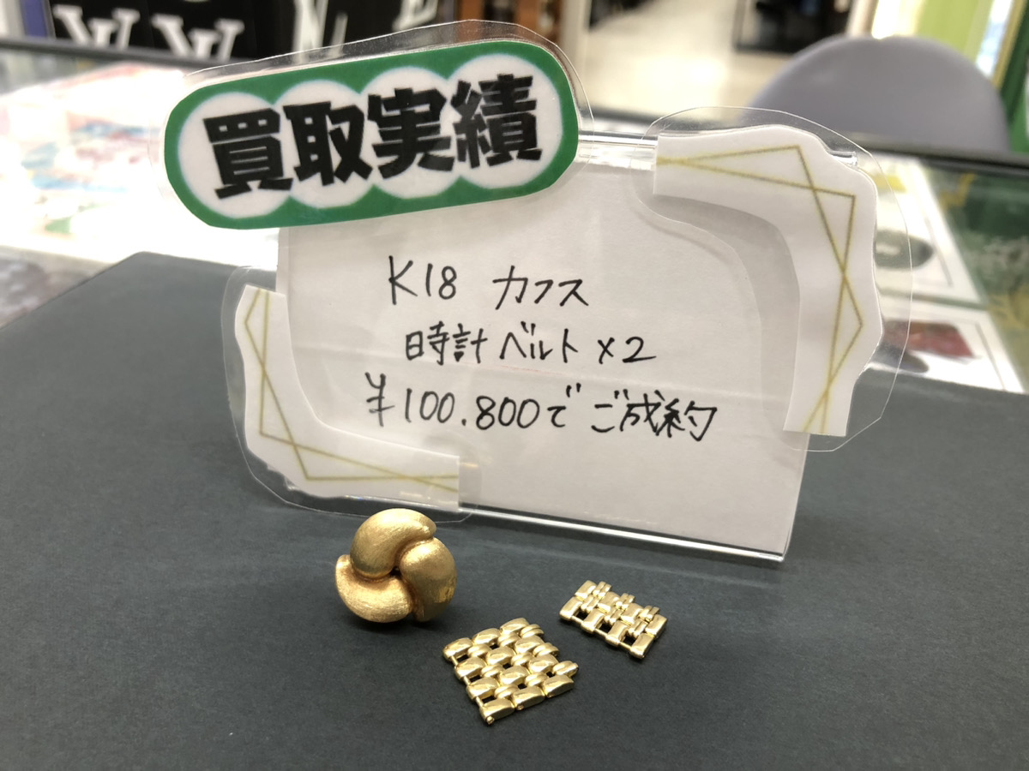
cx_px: 514
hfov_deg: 63.4
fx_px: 832
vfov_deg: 49.7
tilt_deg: -30.1
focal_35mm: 28
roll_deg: -2.0
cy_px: 386
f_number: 1.8
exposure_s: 1/17
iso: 50
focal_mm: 3.99
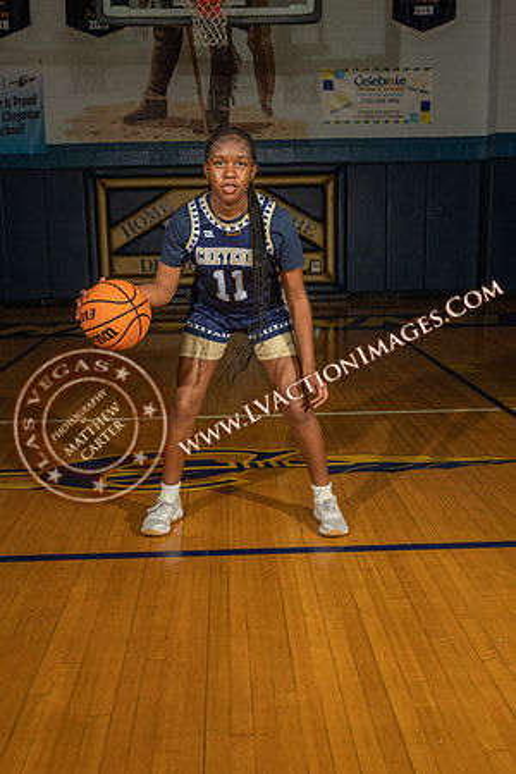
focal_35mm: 38
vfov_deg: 50.7
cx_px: 258
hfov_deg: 35.1
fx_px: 817
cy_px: 387
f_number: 7.1
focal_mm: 38
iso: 160
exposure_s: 1/200
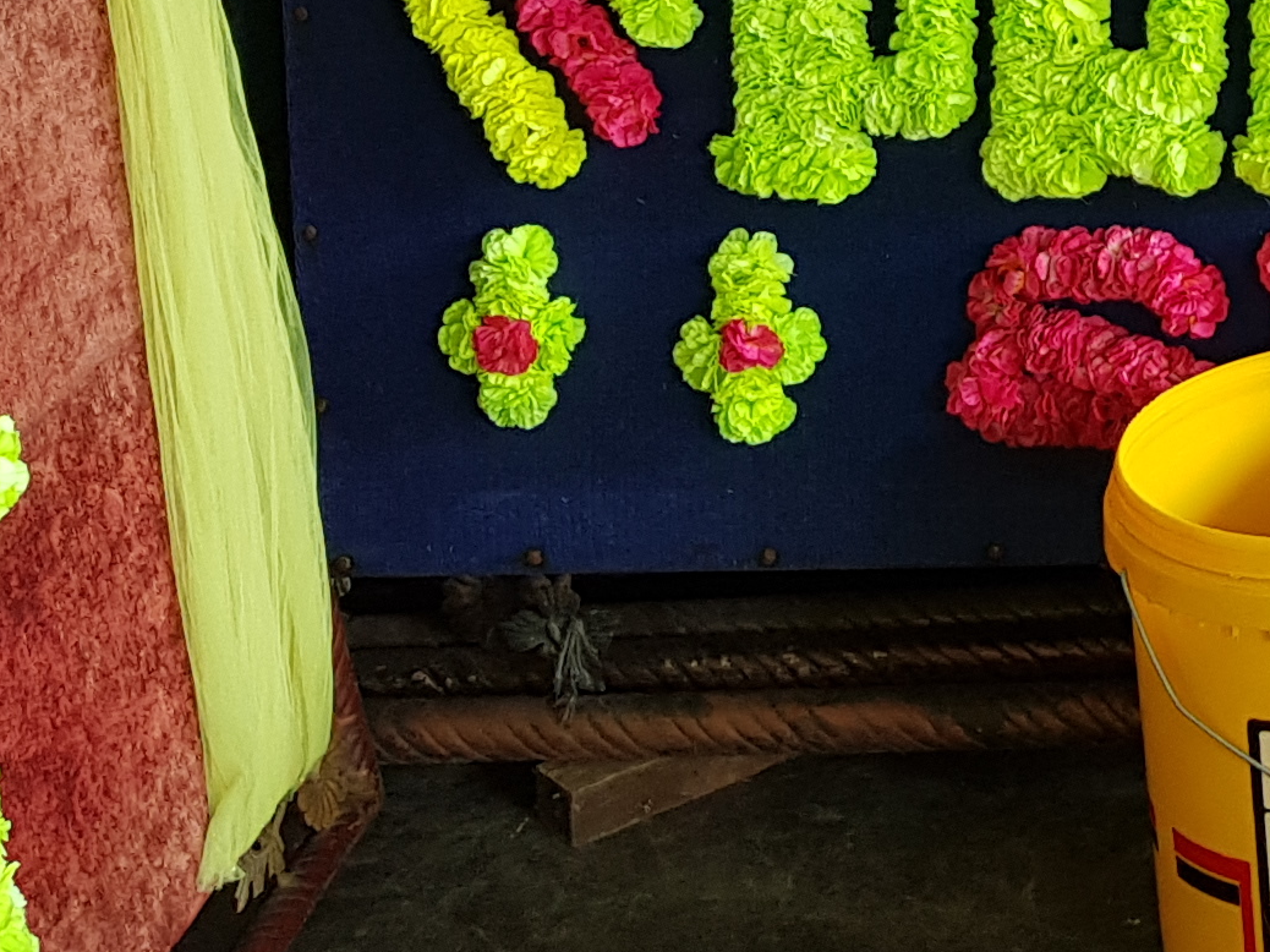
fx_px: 3705
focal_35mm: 101
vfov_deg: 13.5
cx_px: 1854
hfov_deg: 17.6
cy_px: -635
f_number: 1.7
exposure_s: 1/50
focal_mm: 4.2
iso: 64
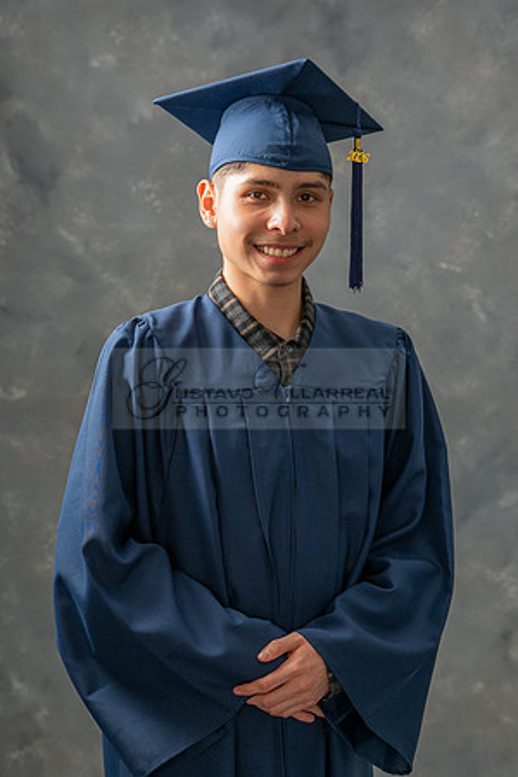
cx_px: 249
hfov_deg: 17.2
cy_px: 350
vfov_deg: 25.6
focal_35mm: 79
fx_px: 1712
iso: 200
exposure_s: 1/200
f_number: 4.5
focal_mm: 48
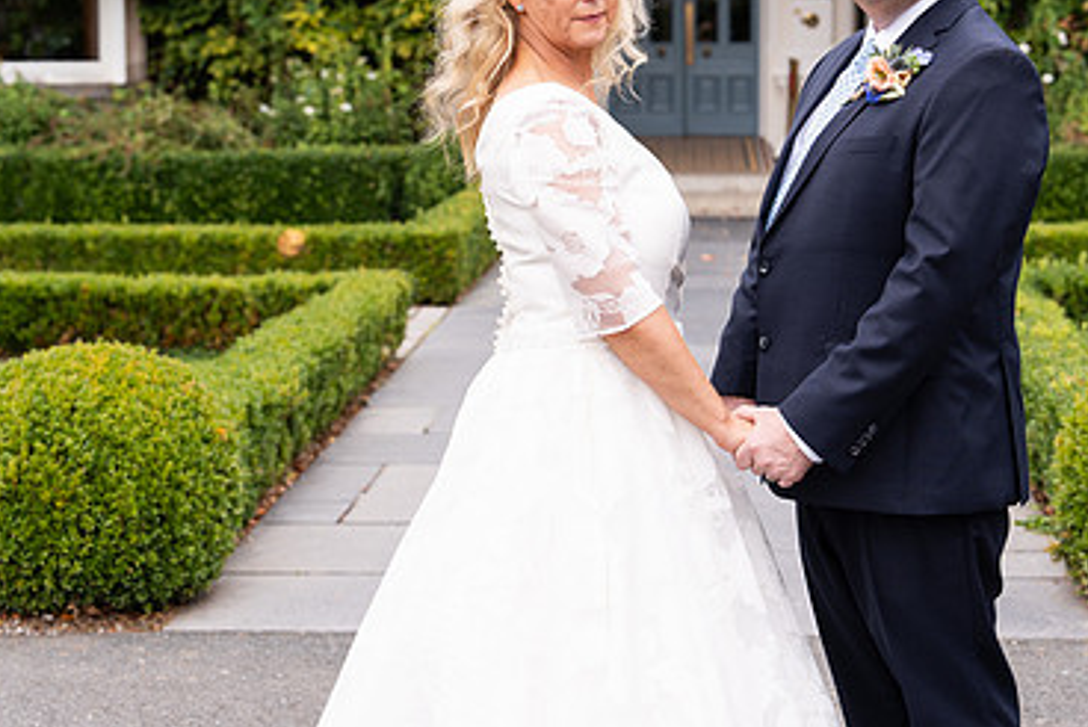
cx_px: 718
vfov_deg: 18.3
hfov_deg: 27.2
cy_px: 188
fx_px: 2238
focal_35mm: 74
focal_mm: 47
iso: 125
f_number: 3.5
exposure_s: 1/200
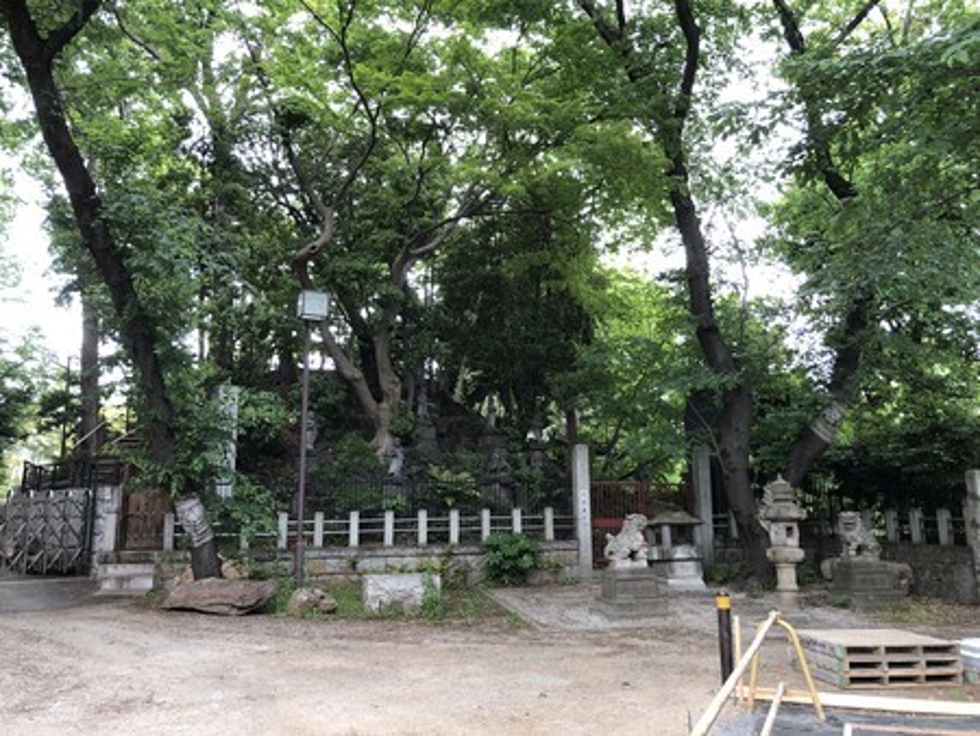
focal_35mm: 28
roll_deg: +0.4
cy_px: 368
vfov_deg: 49.8
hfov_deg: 63.4
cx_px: 490
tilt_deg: +10.2
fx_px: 793
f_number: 1.8
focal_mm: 3.99
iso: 25
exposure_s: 1/60
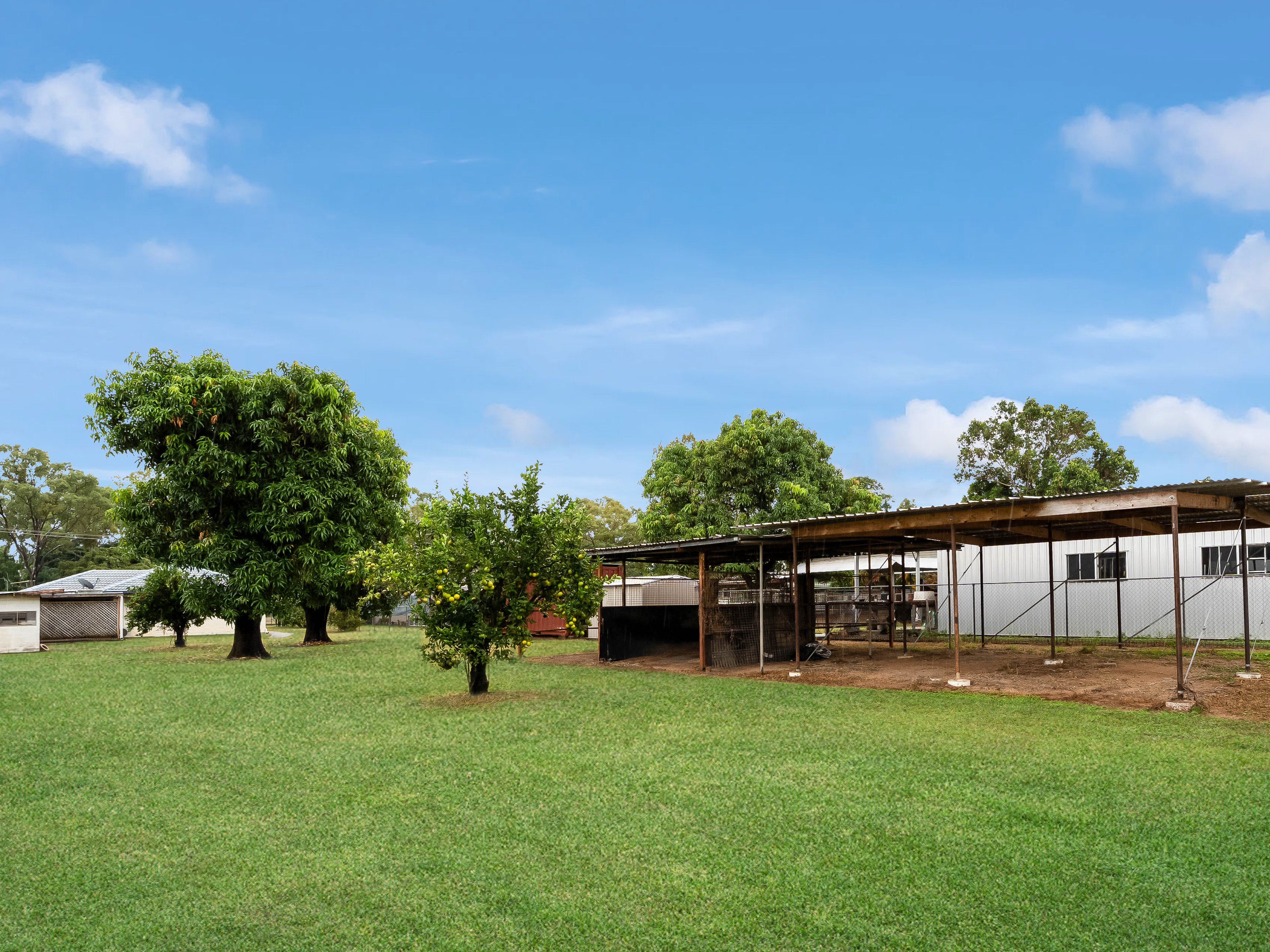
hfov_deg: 78.5
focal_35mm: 21
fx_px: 770
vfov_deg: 62.8
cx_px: 732
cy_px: 574
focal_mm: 14
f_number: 11
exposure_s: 1/125
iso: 400
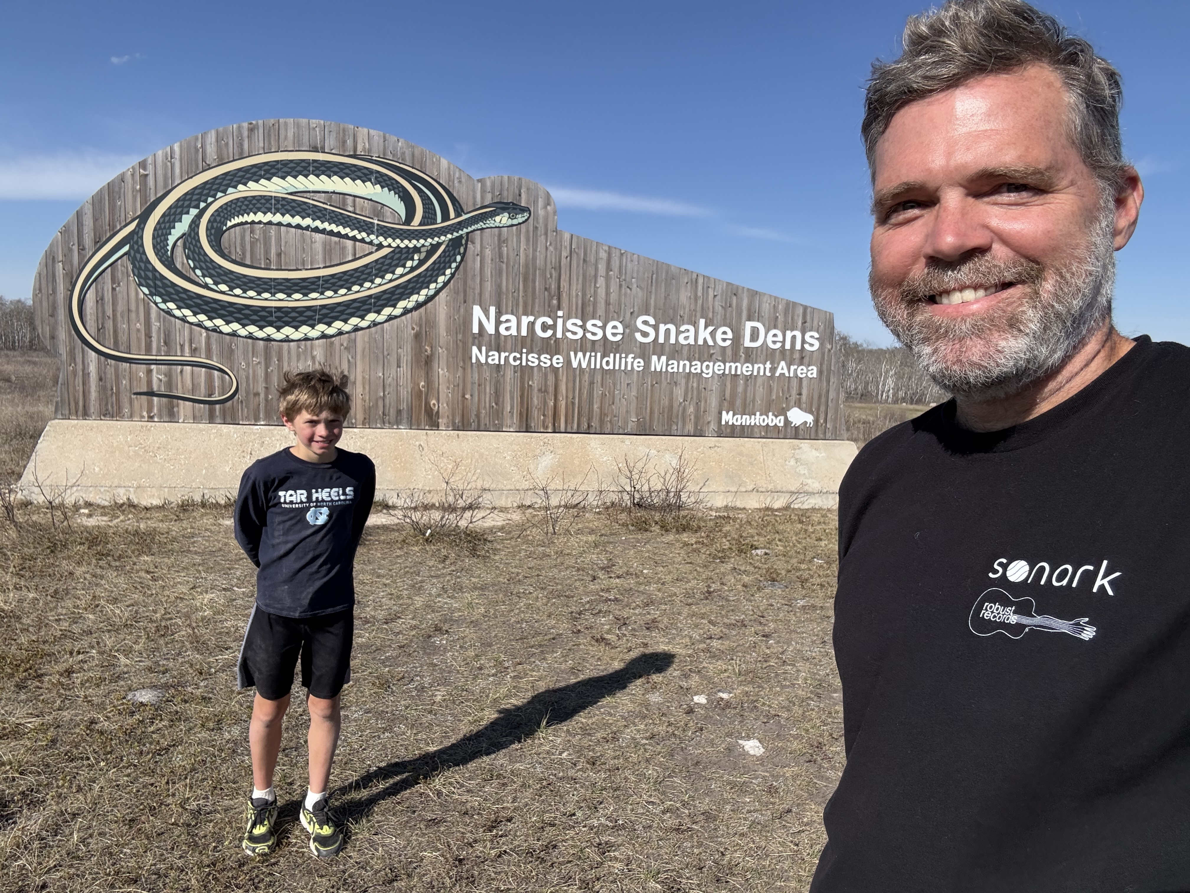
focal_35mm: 23
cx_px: 595
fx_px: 791
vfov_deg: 58.9
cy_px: 446
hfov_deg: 73.9
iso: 25
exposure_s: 1/1996
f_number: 1.9
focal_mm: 2.69
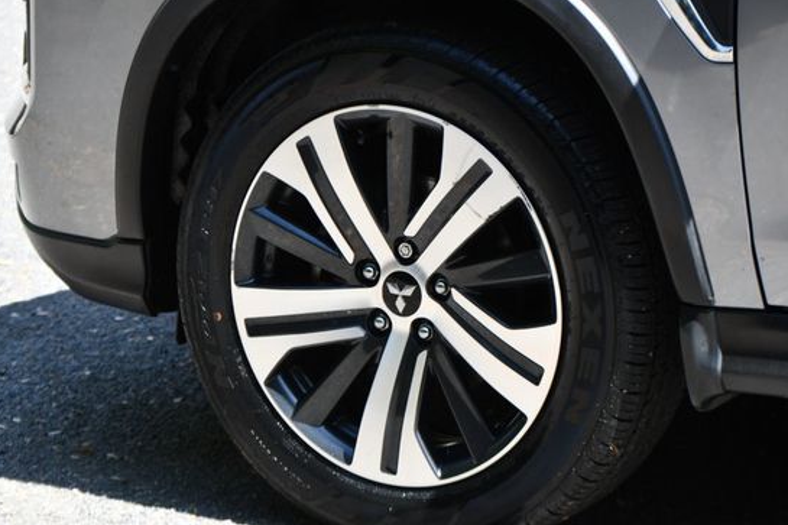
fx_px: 3545
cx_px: 409
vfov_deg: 8.5
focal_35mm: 162
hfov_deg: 12.7
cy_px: 278
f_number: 8
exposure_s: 1/250
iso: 160
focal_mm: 92
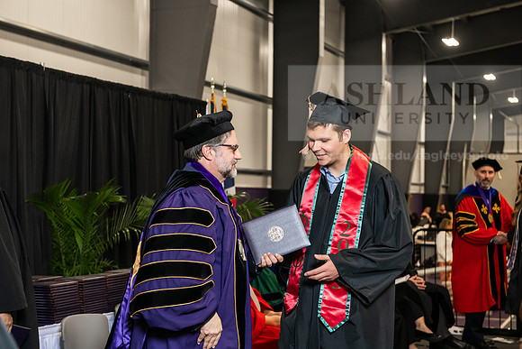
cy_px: 174
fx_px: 899
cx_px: 261
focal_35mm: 62
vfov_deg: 21.9
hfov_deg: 32.4
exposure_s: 1/200
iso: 2500
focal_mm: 62
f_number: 5
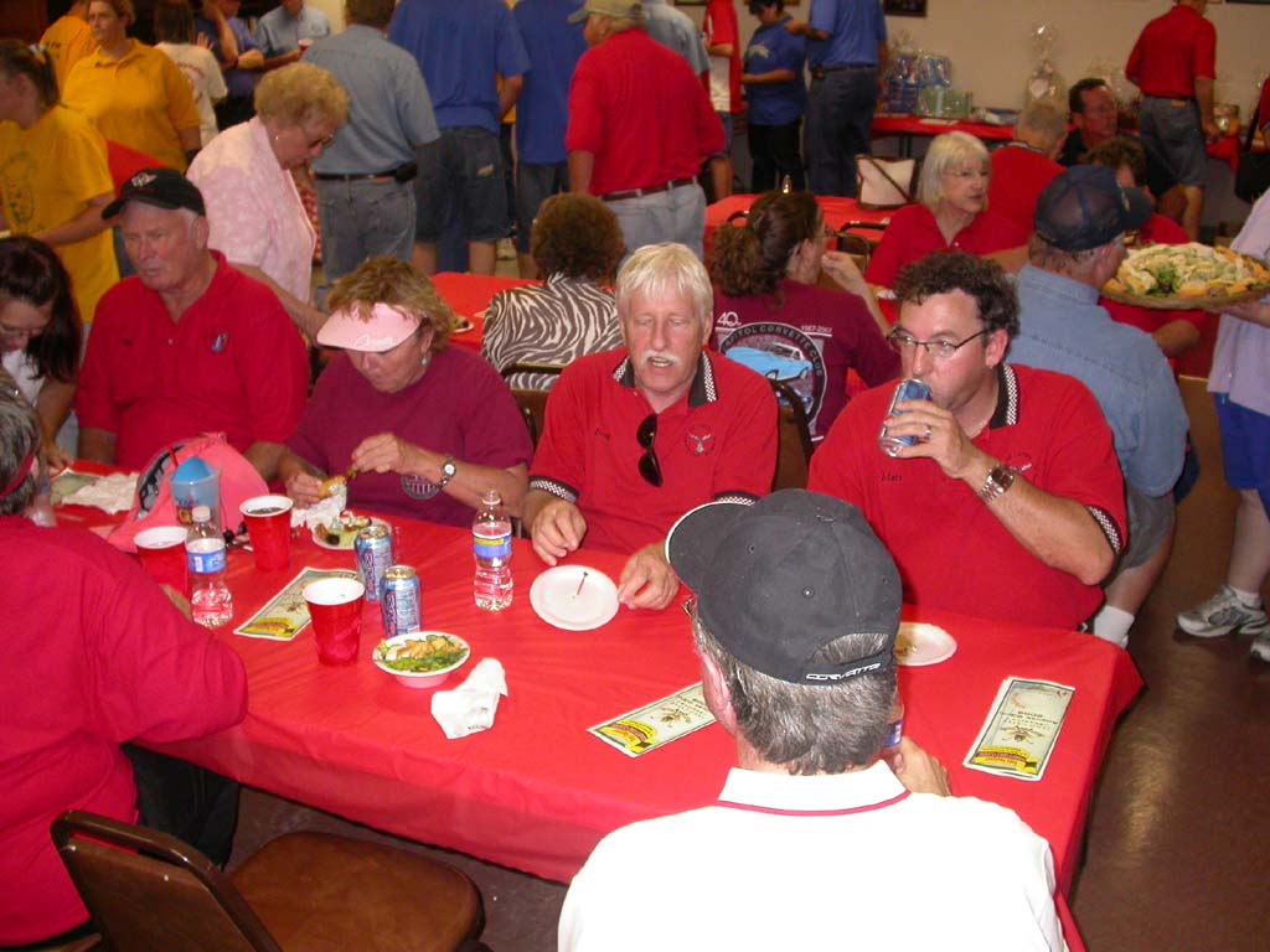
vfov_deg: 37.7
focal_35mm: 38
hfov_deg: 49.0
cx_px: 635
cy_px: 476
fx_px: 1394
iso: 200
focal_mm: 7.85
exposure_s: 1/60
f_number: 2.6
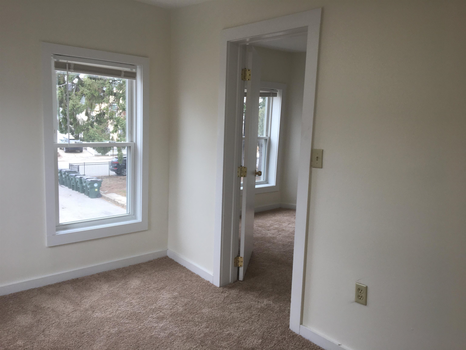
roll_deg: -2.9
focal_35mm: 29
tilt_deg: -8.5
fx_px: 390
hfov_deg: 61.7
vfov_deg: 48.2
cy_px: 175
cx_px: 233
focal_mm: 4.15
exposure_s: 1/60
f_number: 2.2
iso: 25
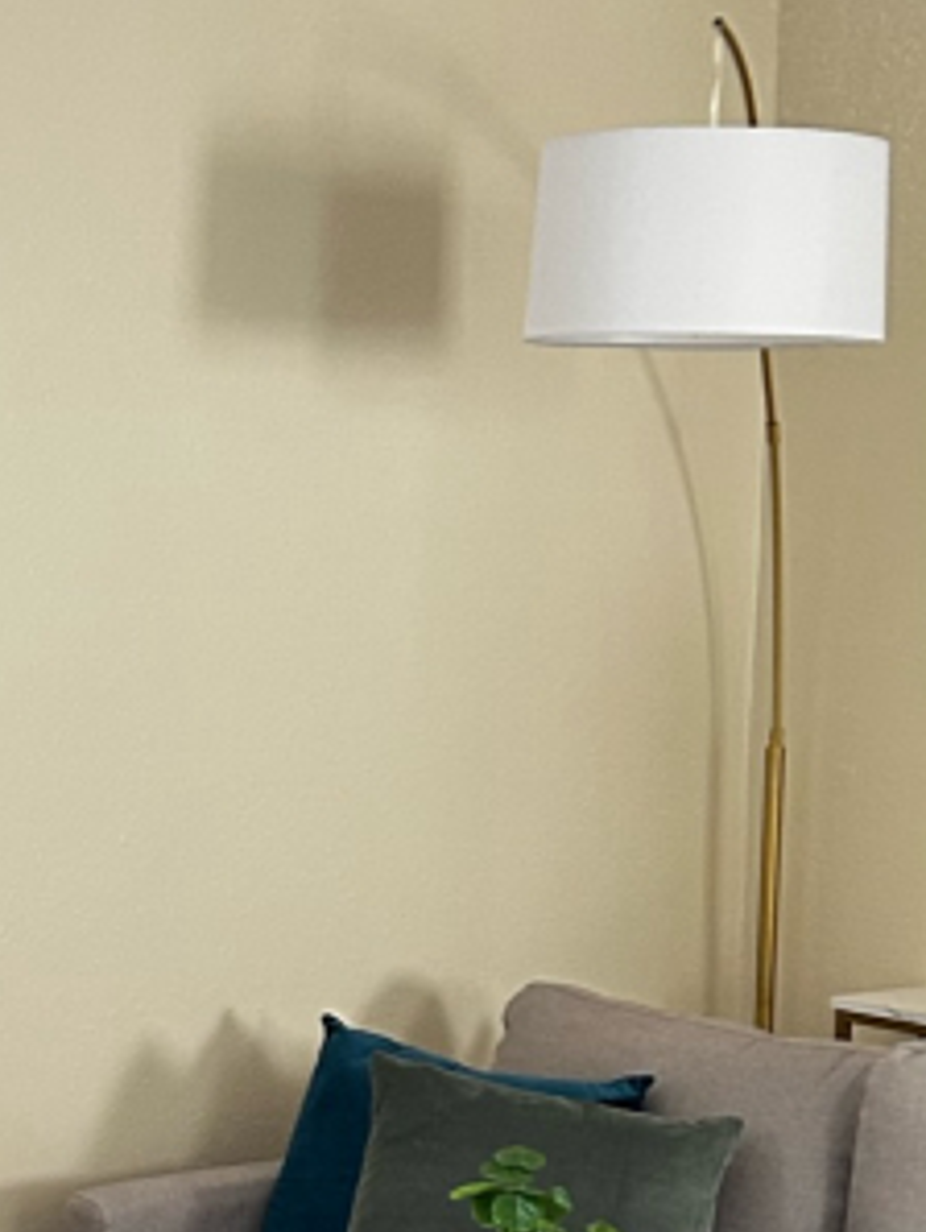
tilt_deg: -8.8
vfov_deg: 20.9
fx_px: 3312
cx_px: 29
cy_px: 941
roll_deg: -0.1
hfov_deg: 15.7
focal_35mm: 93
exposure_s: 1/33
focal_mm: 5.7
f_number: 1.5
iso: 640
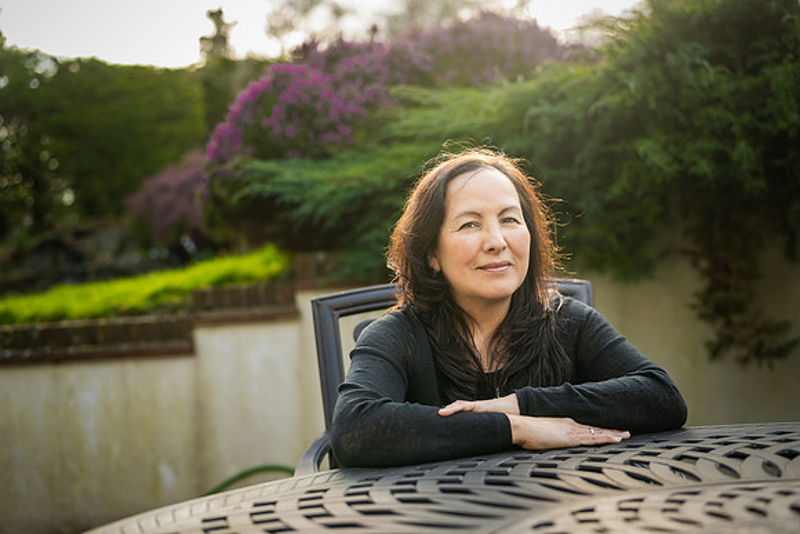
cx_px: 400
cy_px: 267
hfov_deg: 41.1
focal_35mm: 48
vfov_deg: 28.1
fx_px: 1067
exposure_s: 1/800
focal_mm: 48
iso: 360
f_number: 2.2
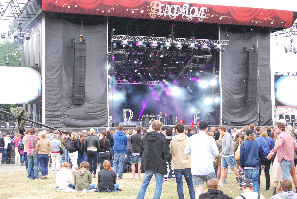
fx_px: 570
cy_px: 100
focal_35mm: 69
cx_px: 148
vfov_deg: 19.8
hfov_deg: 29.2
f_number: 6.3
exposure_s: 1/400
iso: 1600
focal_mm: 46
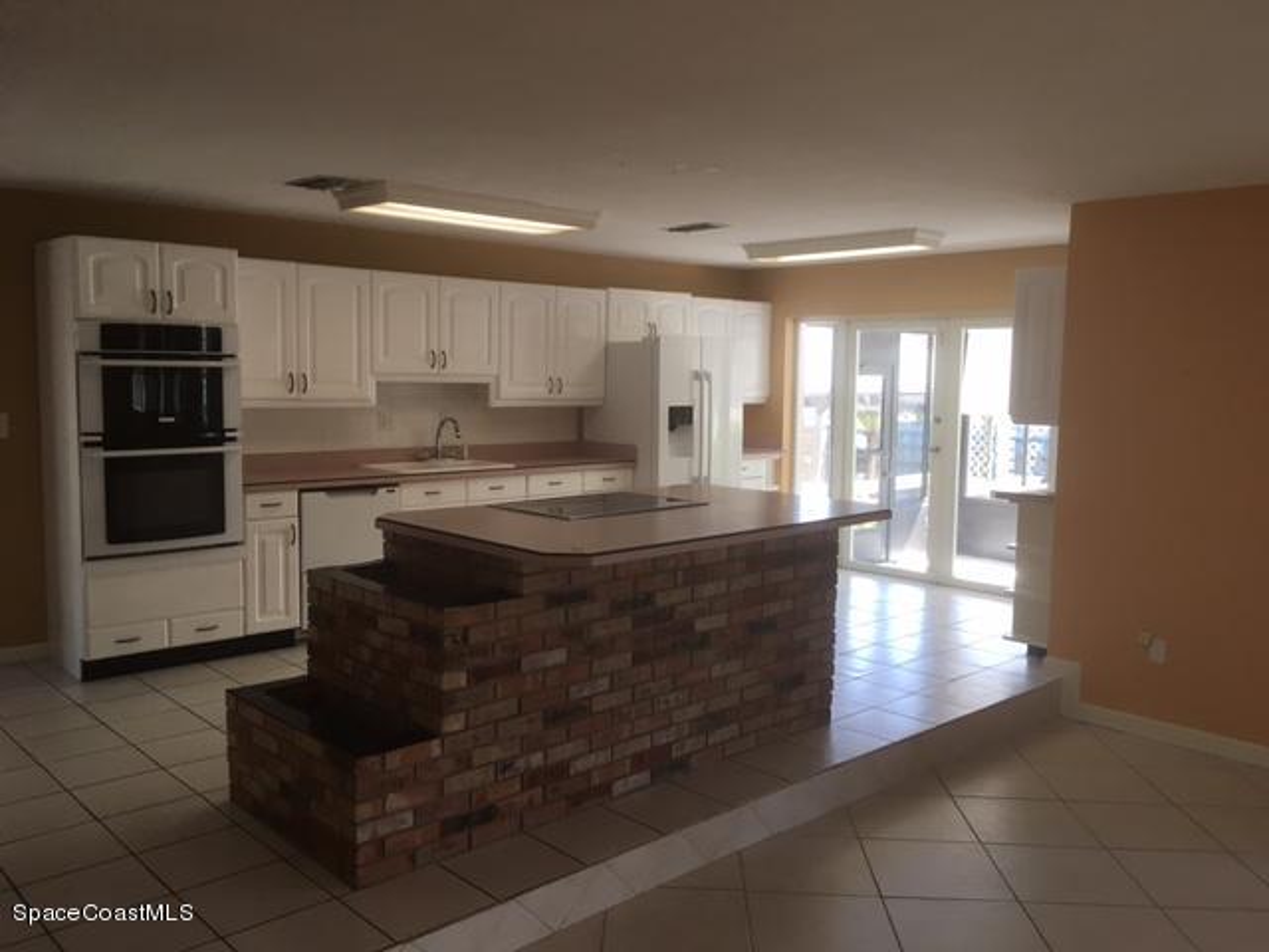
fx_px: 1063
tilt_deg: -5.0
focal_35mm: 29
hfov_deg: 61.7
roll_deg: -1.0
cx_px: 634
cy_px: 476
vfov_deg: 48.2
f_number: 2.2
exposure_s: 1/40
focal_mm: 4.15
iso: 25
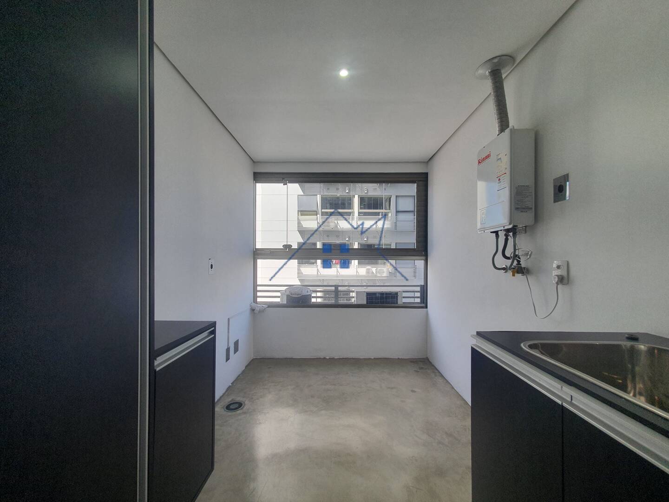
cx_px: 334
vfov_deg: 89.9
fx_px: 251
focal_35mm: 13
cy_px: 251
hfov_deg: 106.2
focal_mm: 1.8
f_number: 2.2
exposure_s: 1/128
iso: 50
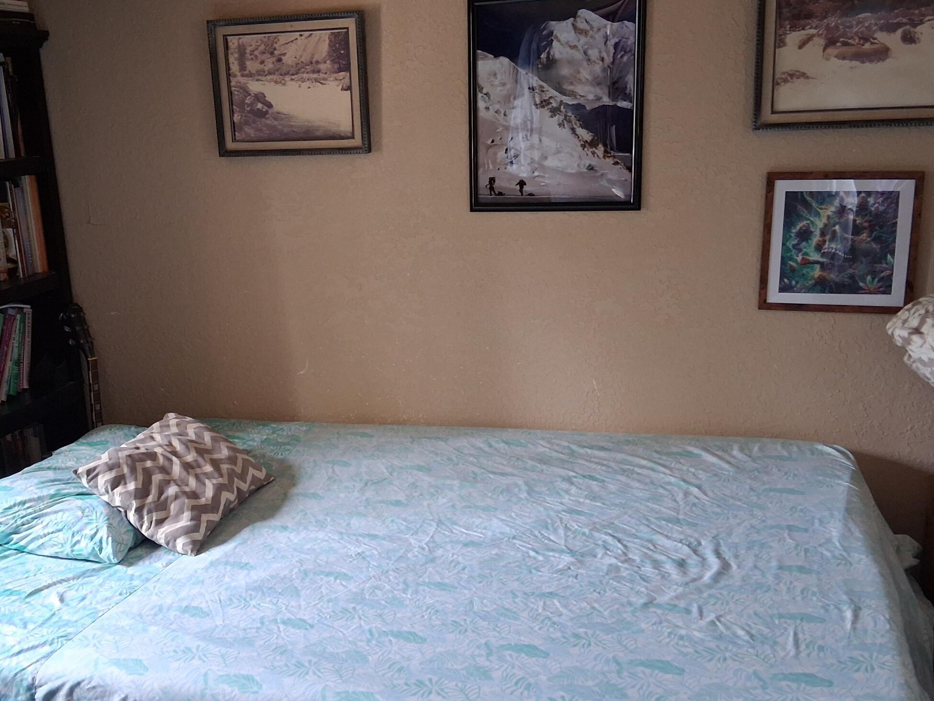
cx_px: 358
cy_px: 356
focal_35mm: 40
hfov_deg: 46.4
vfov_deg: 36.0
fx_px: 1079
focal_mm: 3.98
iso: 320
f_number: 1.8
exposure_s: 1/50
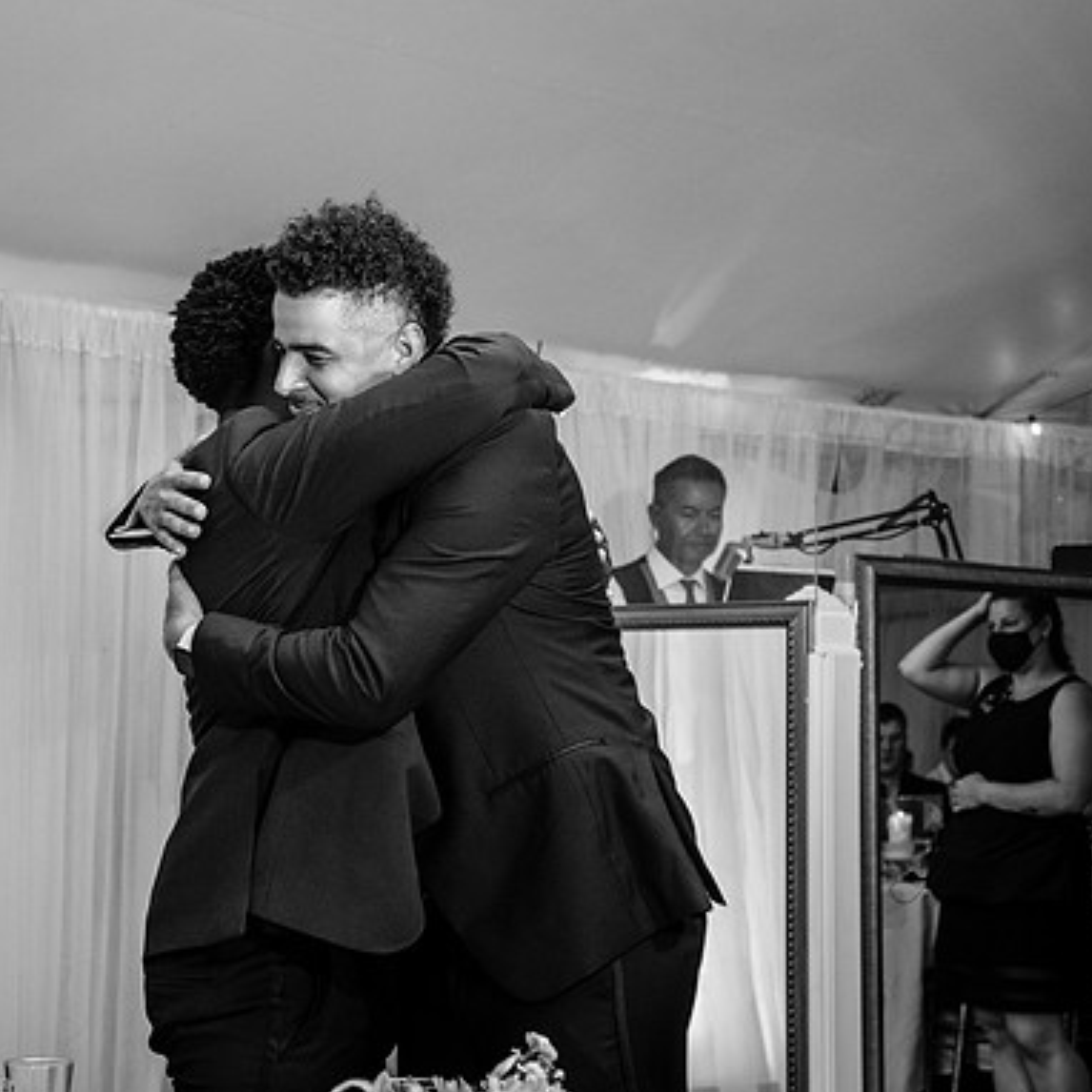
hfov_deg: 19.7
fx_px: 3141
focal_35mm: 88
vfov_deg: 19.7
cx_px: 382
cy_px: 544
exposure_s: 1/100
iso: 2000
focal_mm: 61
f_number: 5.6
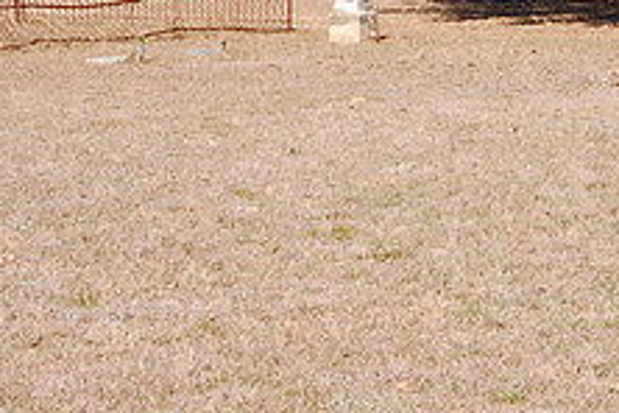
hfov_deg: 13.6
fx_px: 2562
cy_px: -98
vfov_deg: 9.1
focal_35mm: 149
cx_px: 588
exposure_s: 1/160
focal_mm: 38
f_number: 11
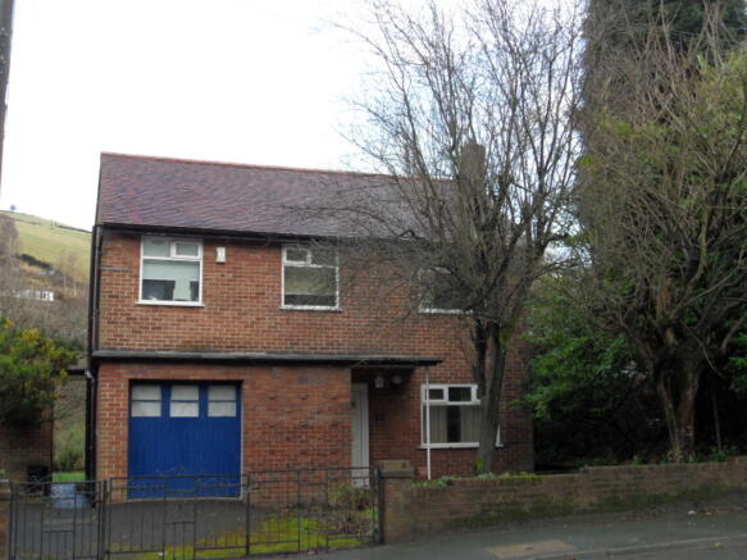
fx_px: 863
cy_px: 280
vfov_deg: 35.9
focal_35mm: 40
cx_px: 374
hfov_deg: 46.8
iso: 100
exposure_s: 1/90
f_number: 3.6
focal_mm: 6.5
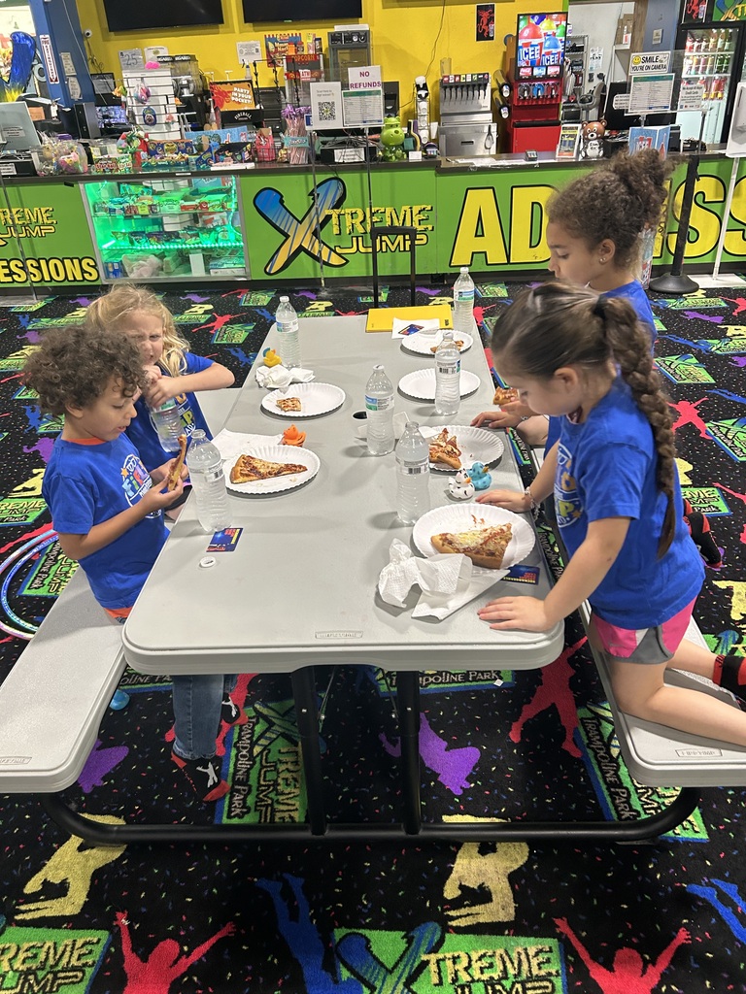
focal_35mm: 26
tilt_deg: -29.0
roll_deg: +1.4
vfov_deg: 67.3
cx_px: 373
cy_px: 497
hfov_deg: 53.1
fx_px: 747
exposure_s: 1/58
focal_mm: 5.7
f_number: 1.5
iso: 200
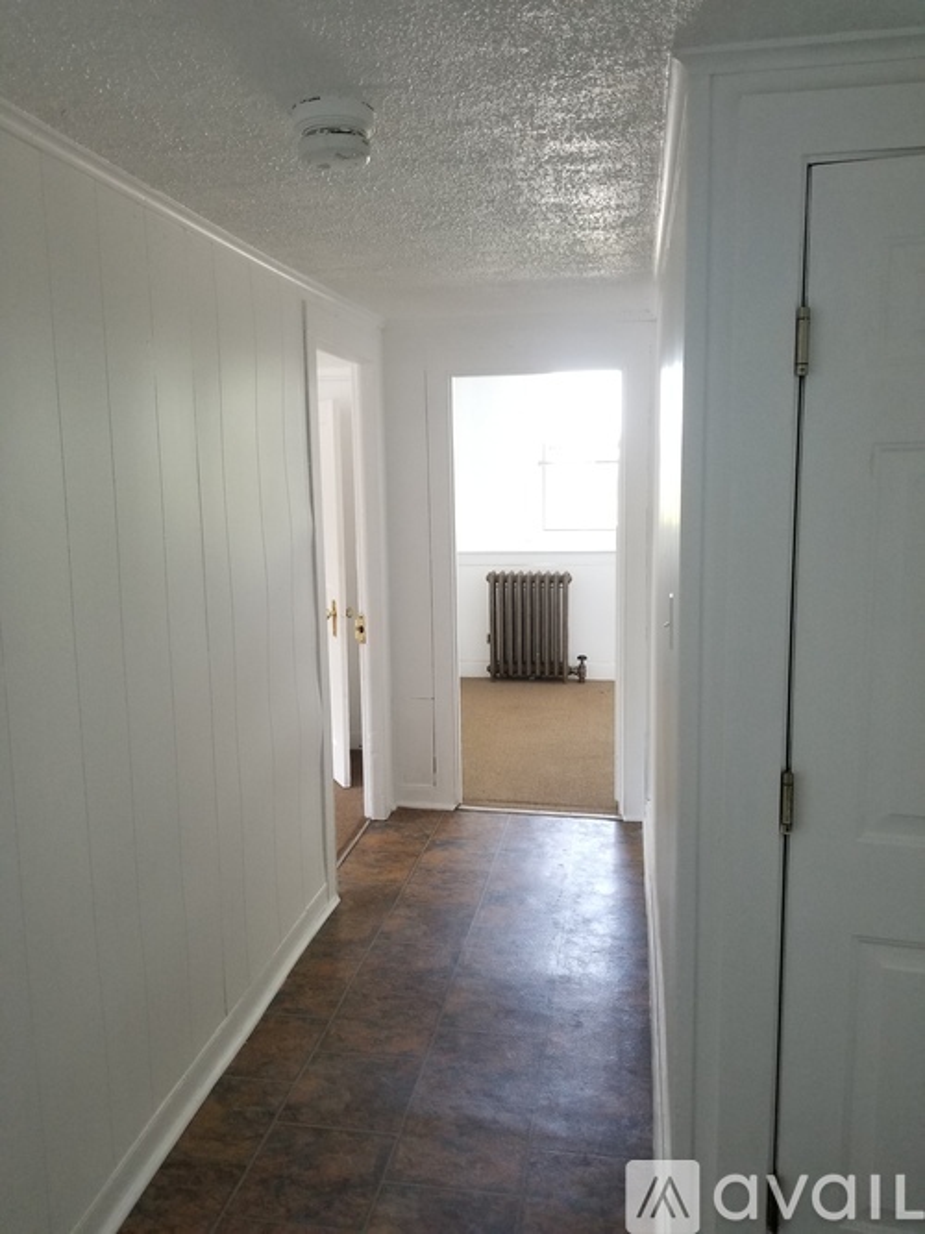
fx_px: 927
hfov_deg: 53.0
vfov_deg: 67.3
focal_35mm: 26
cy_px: 617
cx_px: 462
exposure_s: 1/40
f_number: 1.7
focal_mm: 4.3
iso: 200
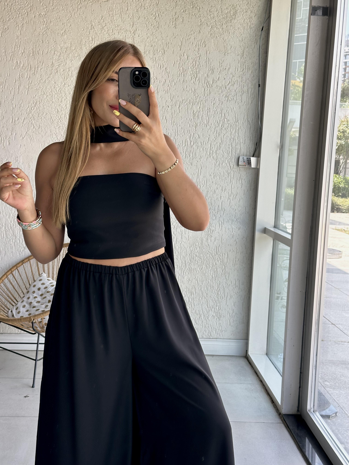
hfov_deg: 30.3
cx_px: 174
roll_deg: -4.6
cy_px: 232
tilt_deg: -19.7
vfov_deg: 39.7
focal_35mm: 48
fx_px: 645
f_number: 1.78
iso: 64
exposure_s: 1/323
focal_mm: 6.86
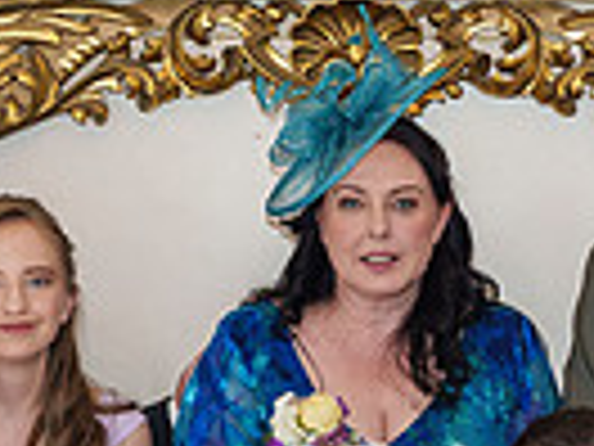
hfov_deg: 13.6
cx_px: 611
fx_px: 2454
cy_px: 491
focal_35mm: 143
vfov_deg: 10.3
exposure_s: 1/160
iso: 800
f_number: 4
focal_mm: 29
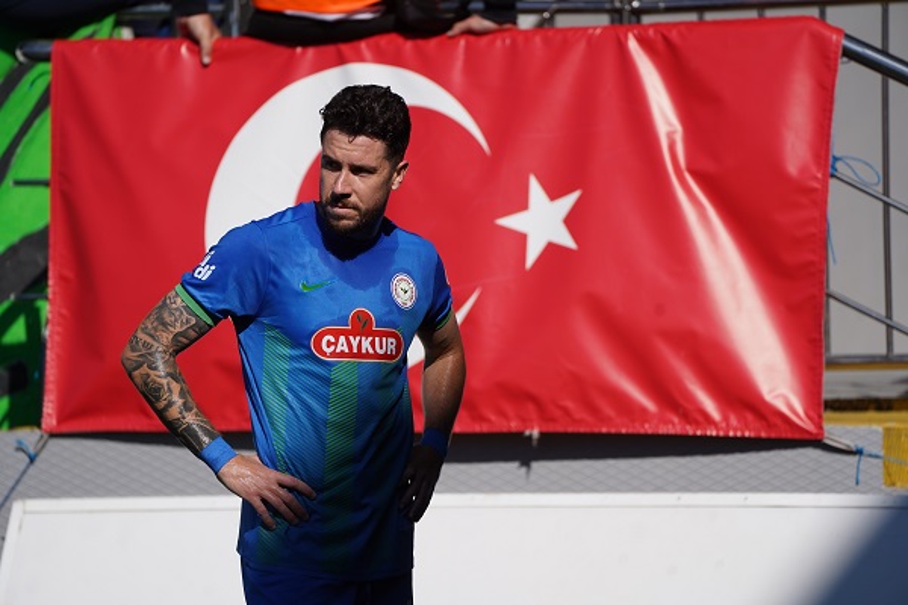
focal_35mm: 400
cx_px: 454
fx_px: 10088
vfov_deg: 3.4
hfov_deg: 5.2
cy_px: 302
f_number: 5.6
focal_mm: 400
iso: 200
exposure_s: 1/2000
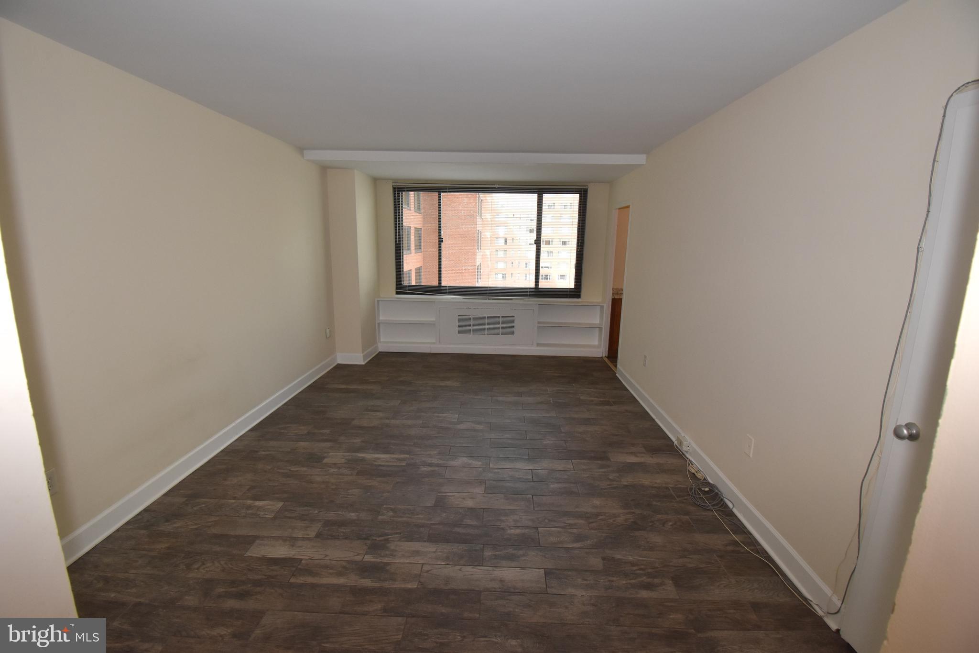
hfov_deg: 100.4
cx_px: 490
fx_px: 408
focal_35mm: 15
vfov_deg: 77.3
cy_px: 326
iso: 800
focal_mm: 10
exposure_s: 1/100
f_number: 7.1
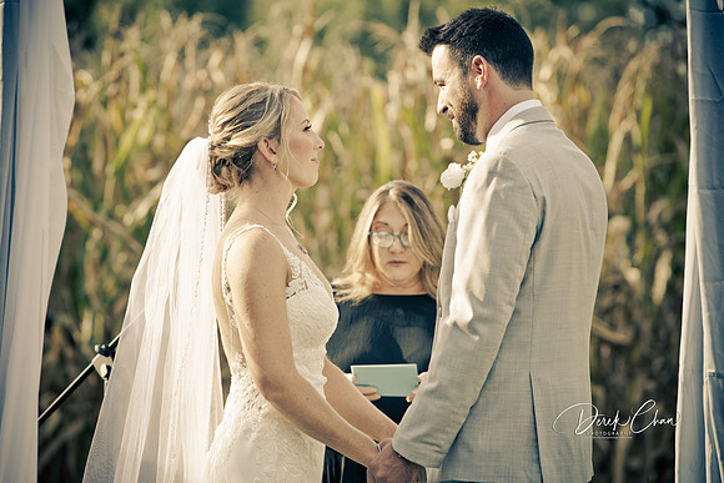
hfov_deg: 10.3
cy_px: 242
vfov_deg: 6.9
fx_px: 4023
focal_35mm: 200
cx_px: 362
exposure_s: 1/800
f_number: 4.5
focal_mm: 200
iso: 800
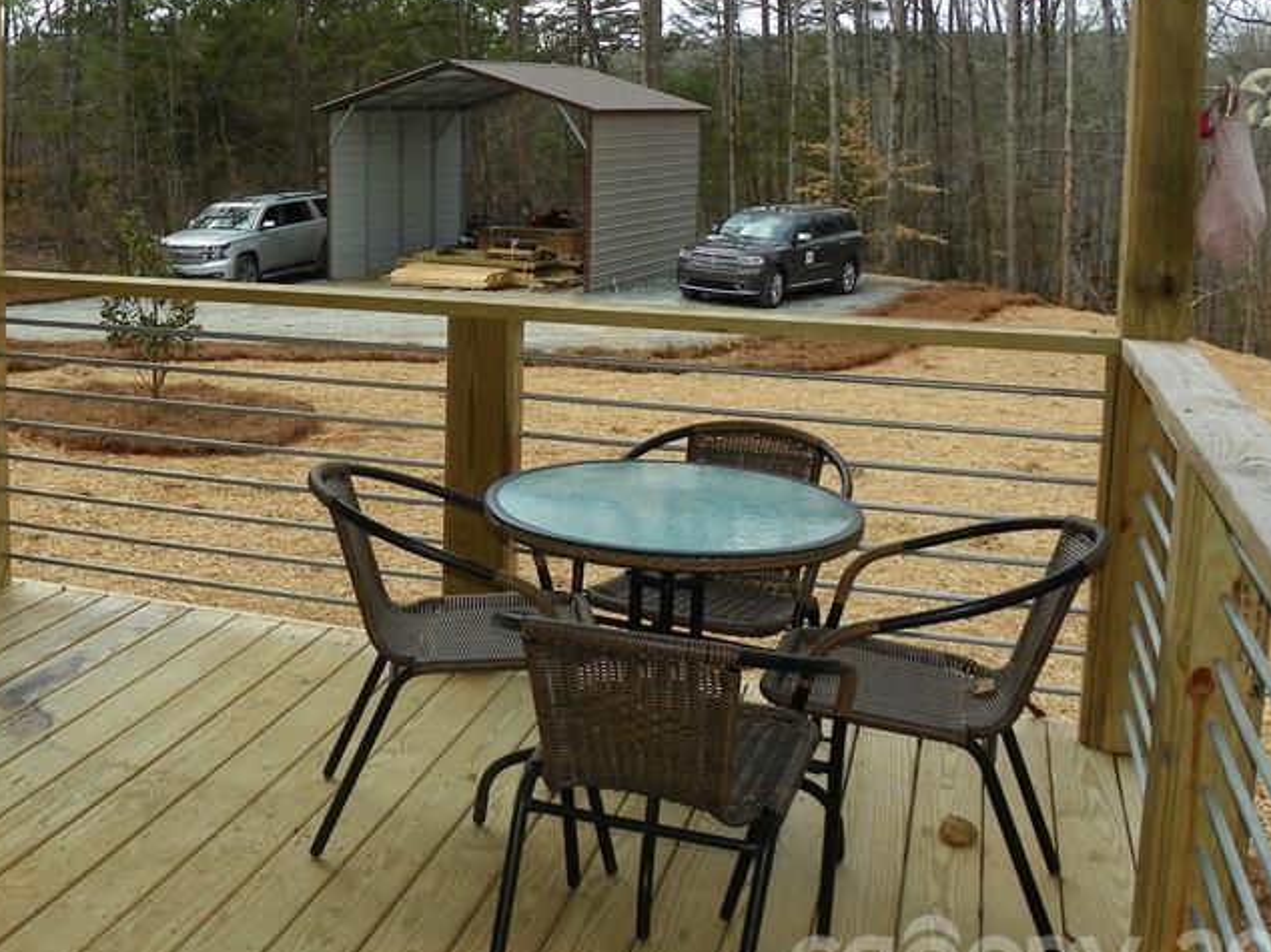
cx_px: 359
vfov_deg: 33.9
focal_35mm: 42
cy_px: 293
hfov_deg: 43.7
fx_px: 1542
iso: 64
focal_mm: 4.6
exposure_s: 1/250
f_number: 4.5
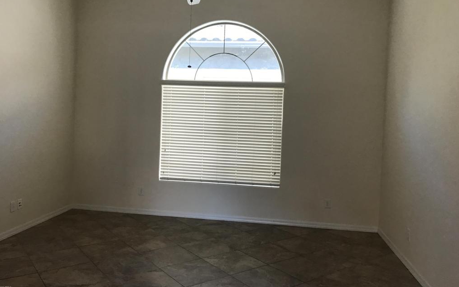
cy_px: 124
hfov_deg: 62.9
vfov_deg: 41.7
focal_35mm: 30
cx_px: 231
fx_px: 375
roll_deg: -1.8
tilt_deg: +0.7
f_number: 1.8
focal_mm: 3.99
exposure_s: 1/30
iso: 20
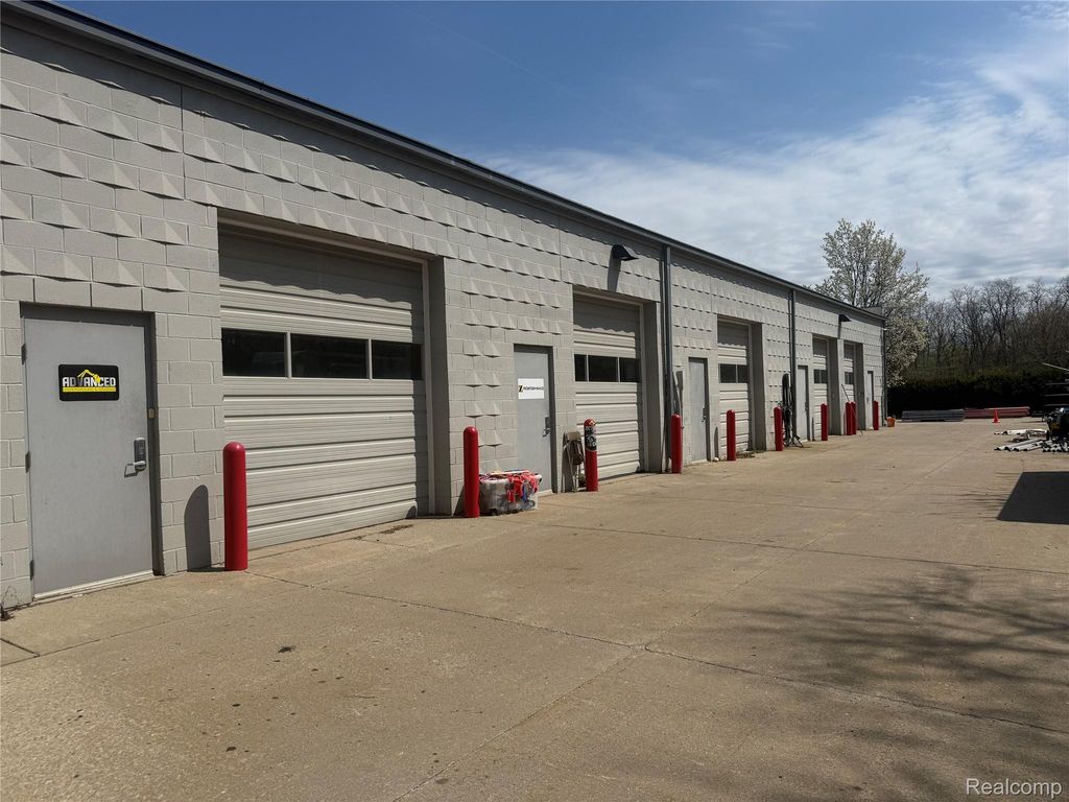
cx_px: 534
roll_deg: +2.3
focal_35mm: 24
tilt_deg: +0.2
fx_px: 741
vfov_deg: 56.8
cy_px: 401
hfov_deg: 71.6
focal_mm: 6.76
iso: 80
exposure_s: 1/11905
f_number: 1.78
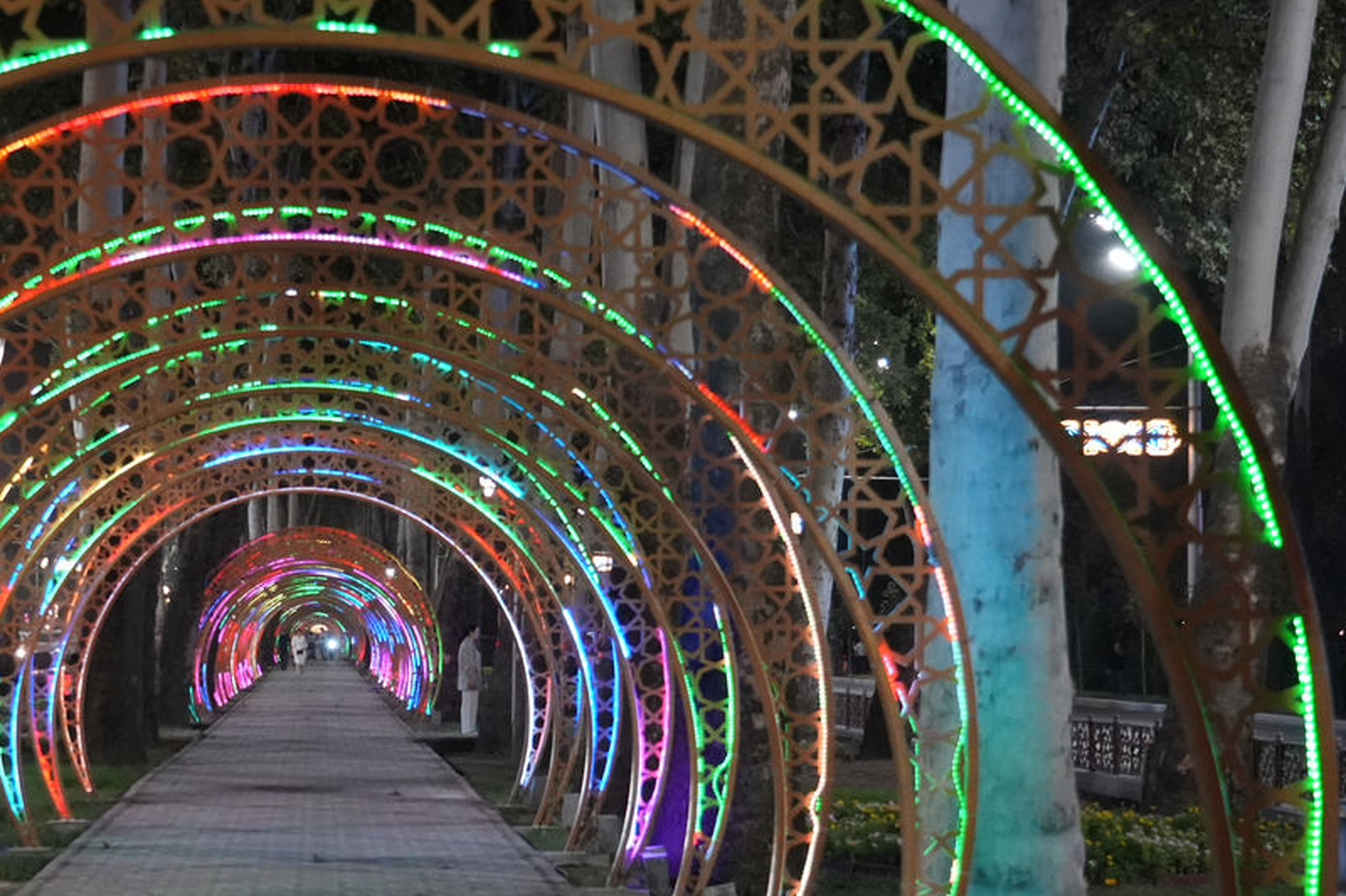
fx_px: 2916
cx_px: 316
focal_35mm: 78
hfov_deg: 25.6
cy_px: 613
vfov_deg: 17.4
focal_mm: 39
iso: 8000
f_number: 4
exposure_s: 1/160
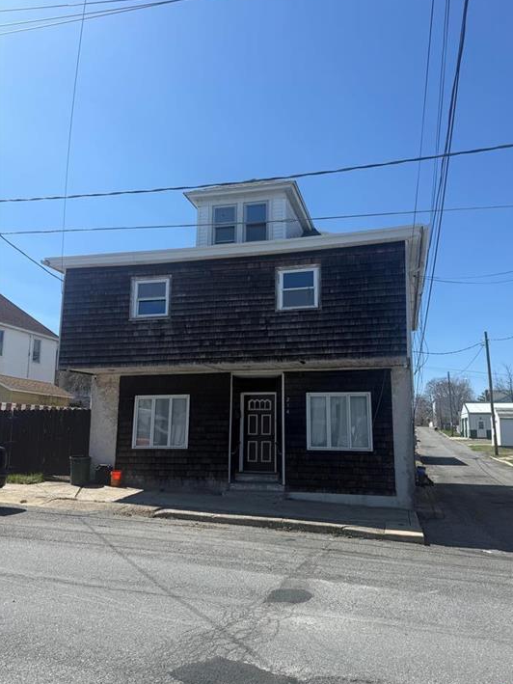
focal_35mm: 26
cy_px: 341
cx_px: 275
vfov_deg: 67.3
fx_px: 514
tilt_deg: +10.1
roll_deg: -0.9
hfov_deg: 53.0
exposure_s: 1/4405
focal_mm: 6.76
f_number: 1.78
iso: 80
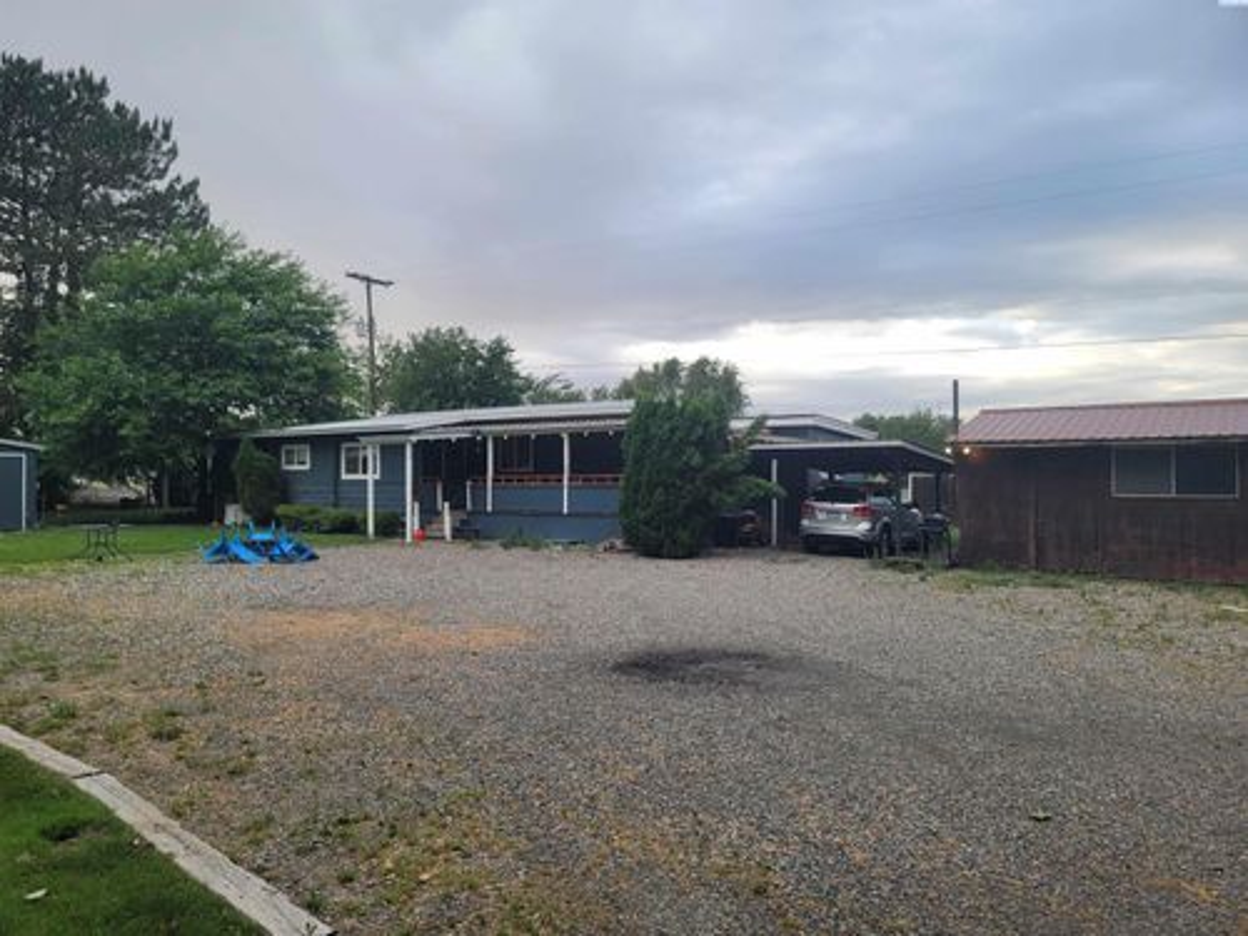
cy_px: 468
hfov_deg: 69.4
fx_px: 901
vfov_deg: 54.9
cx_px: 624
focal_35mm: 25
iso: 20
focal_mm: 7
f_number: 1.8
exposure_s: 1/120
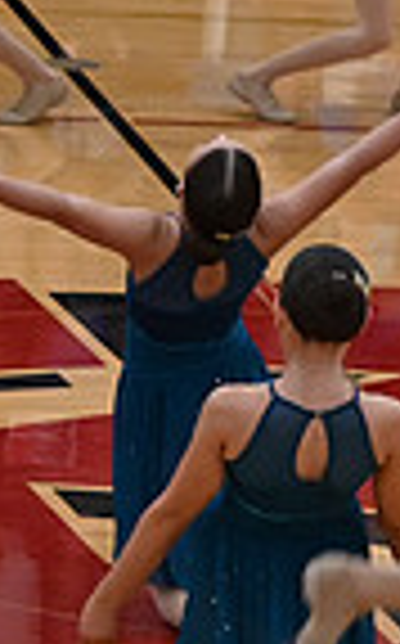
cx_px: -796
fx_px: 7593
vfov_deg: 4.8
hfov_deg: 3.0
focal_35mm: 434
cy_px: 601
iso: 5000
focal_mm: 70
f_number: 4
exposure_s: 1/400
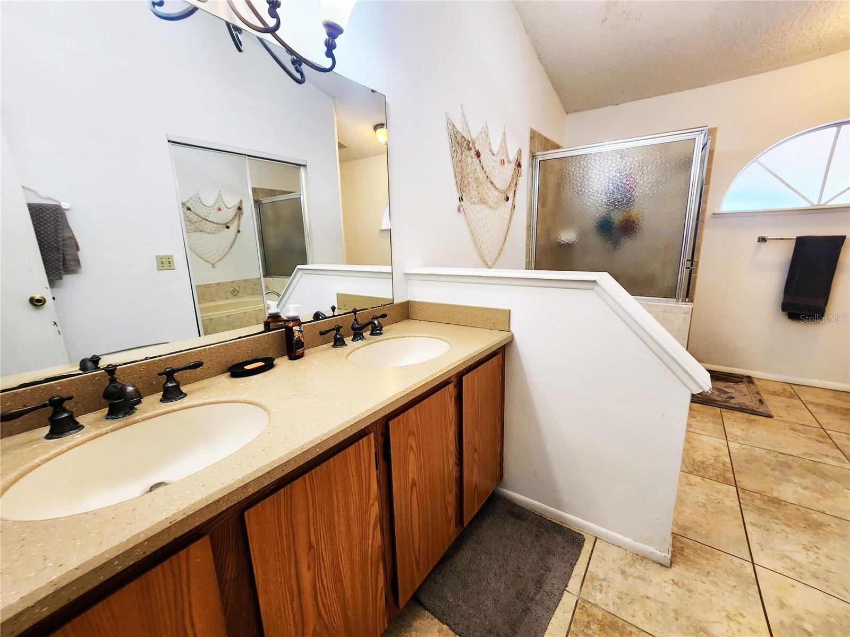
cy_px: 318
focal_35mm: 13
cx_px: 425
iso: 200
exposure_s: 1/60
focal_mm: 2.2
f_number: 2.2
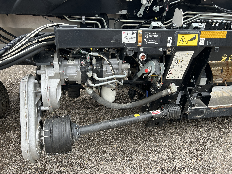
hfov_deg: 67.3
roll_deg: -1.8
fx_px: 174
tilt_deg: -21.0
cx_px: 116
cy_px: 87
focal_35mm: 26
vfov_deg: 53.1
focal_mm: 5.7
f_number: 1.5
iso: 50
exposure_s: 1/414
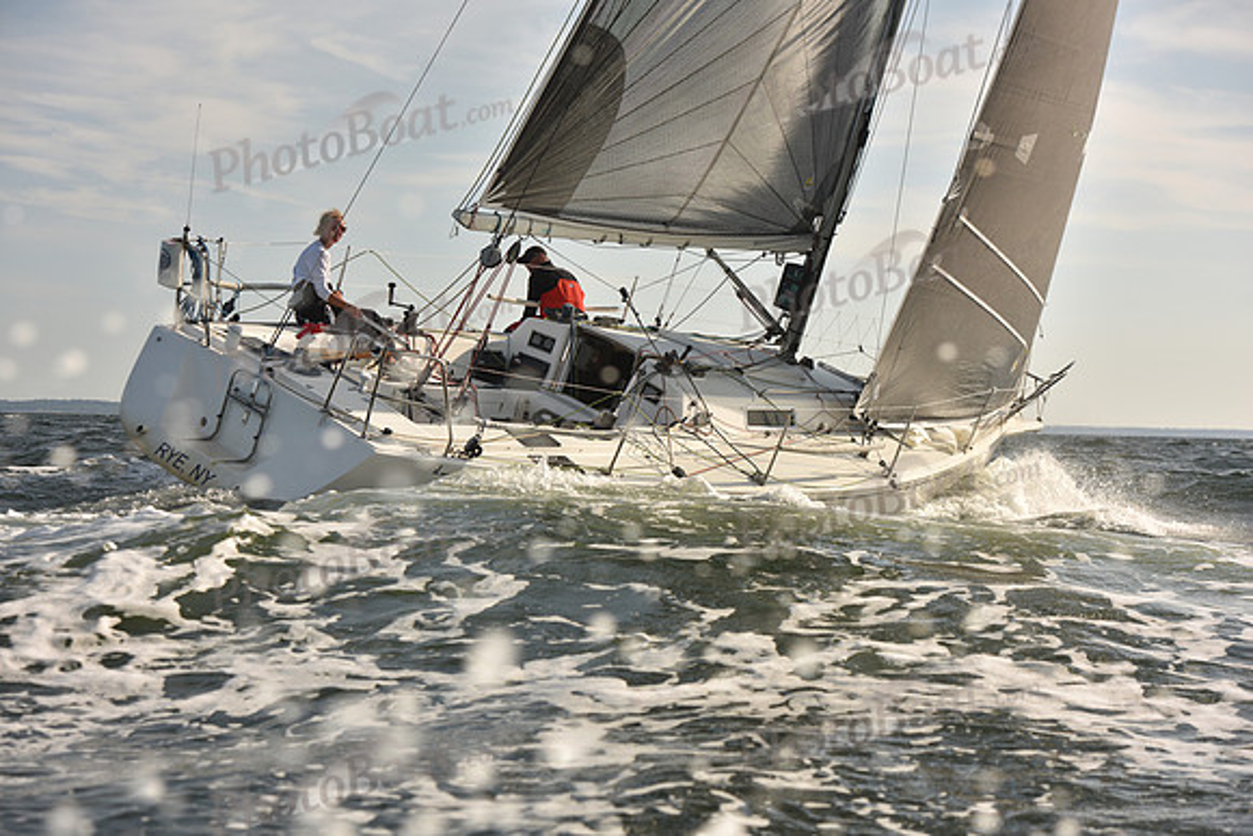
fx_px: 2437
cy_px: 418
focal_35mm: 70
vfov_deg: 19.5
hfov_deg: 28.8
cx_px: 626
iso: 250
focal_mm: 70
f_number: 5.6
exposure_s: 1/640
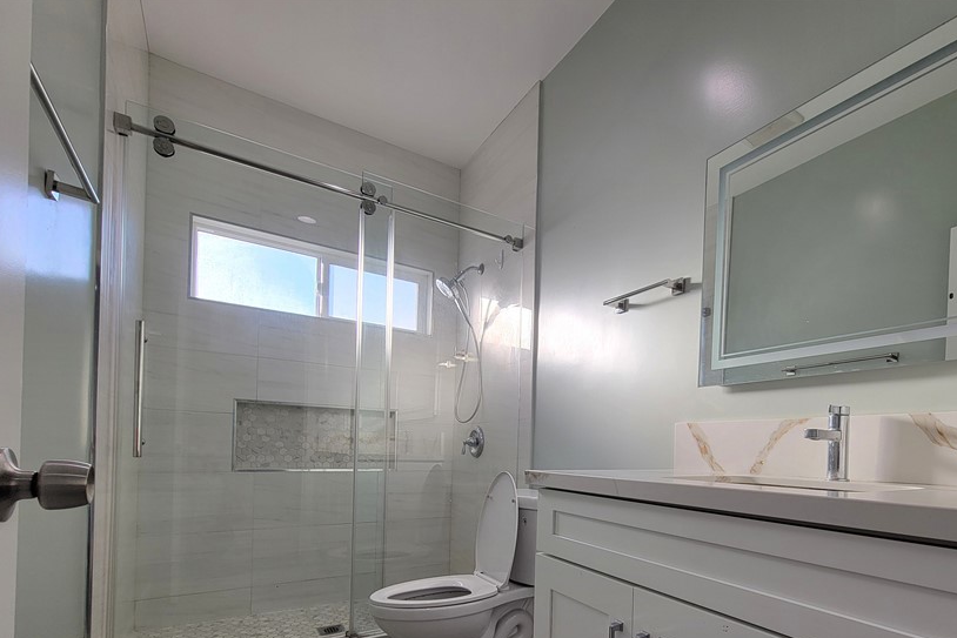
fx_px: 452
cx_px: 593
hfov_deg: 91.5
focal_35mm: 17
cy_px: 446
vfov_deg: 67.6
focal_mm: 2.2
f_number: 2.2
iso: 50
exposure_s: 1/161
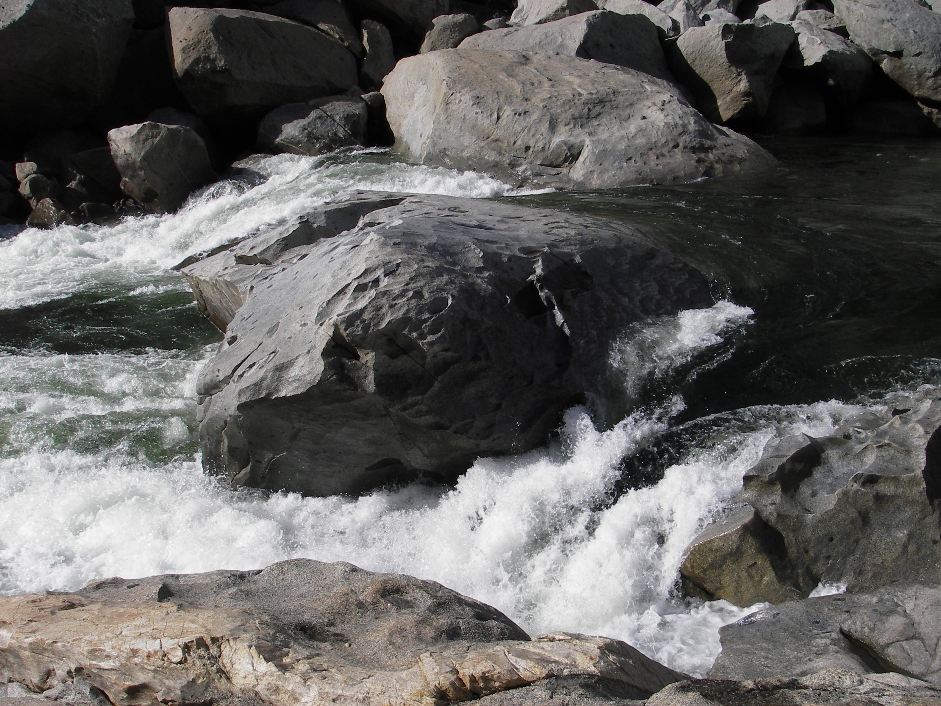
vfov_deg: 37.7
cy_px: 353
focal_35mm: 38
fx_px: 1033
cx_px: 470
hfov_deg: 49.0
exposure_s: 1/400
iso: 50
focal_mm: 6.3
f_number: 6.6
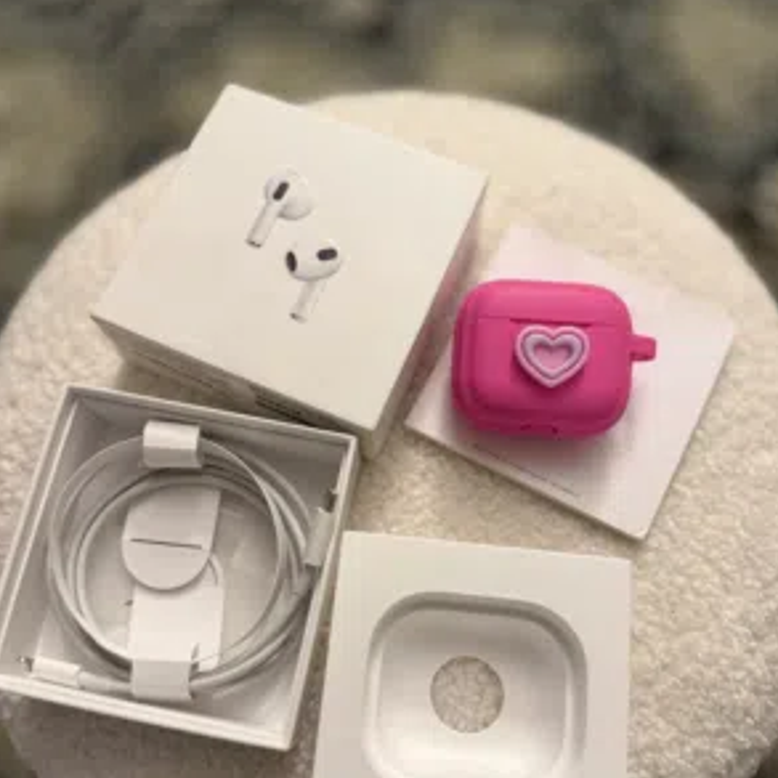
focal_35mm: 29
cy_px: 473
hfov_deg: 55.6
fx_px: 737
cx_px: 388
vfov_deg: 55.2
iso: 500
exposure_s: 1/50
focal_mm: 6.76
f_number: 1.78
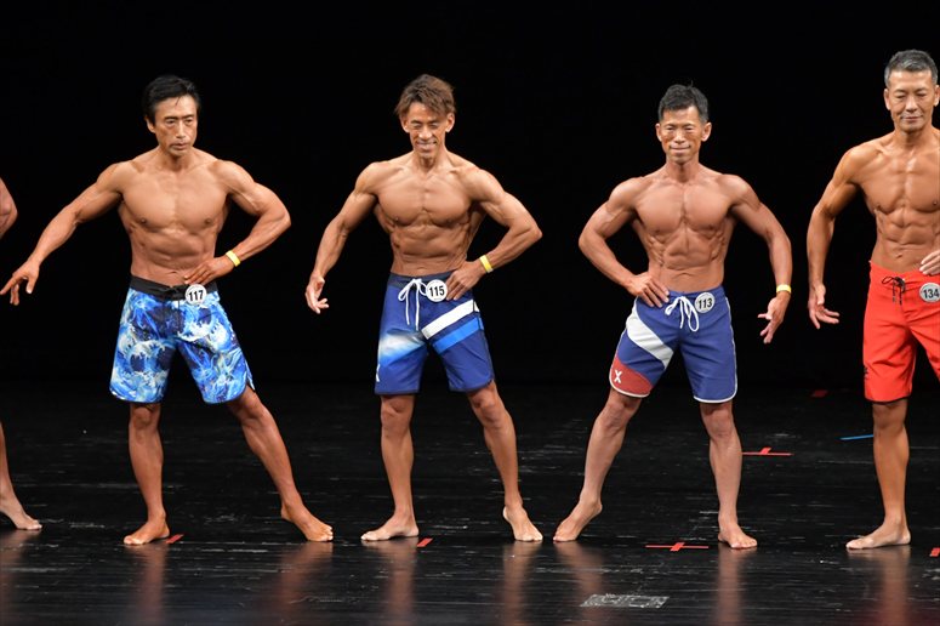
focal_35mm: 255
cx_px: 470
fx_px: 6655
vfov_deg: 5.4
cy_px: 313
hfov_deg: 8.1
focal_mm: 170
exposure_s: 1/400
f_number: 5.6
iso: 3200
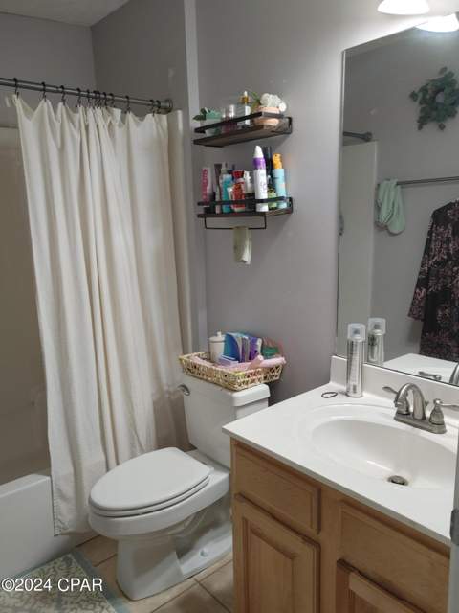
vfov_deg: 67.3
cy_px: 306
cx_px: 230
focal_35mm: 26
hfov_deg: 53.1
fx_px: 460
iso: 150
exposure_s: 1/60
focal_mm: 5.58
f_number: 1.8
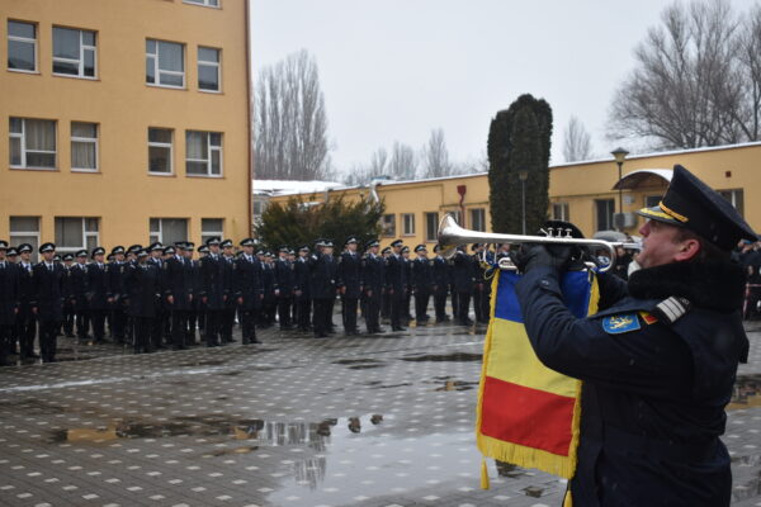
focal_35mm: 46
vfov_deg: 28.9
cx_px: 380
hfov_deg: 42.3
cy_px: 254
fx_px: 983
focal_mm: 31
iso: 220
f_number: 5.6
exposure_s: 1/250
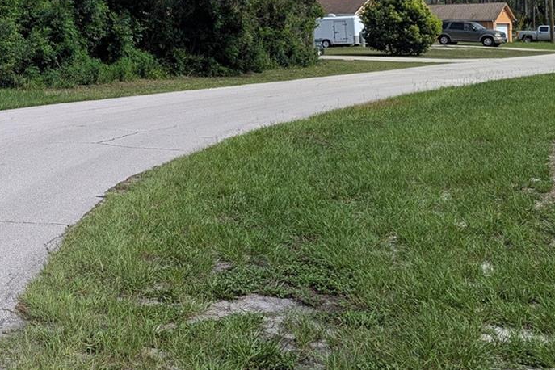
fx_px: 894
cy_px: -1
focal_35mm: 58
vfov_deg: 22.5
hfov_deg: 32.1
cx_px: 15
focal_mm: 6.81
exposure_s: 1/1618
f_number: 1.85
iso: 47
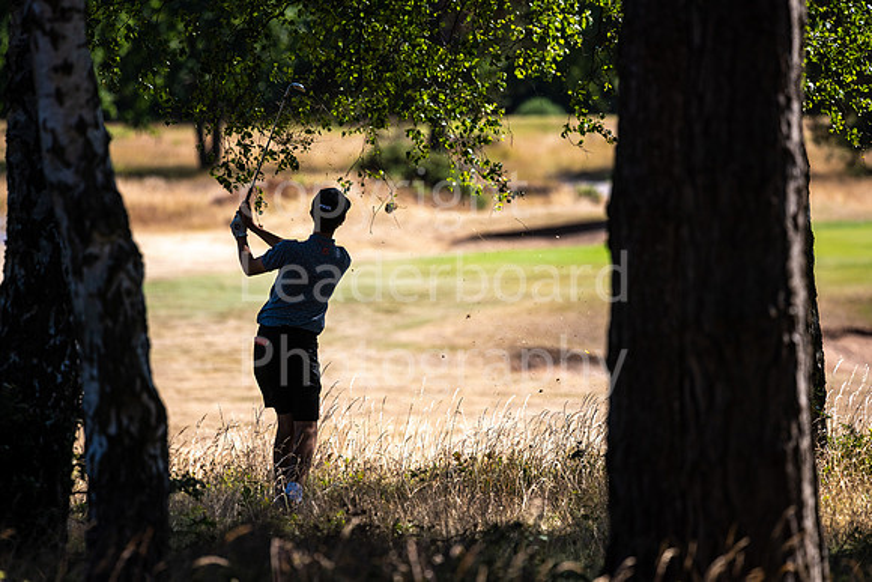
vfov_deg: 4.6
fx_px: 7268
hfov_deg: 6.9
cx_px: 436
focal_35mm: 300
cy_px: 291
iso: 250
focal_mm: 300
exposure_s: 1/3200
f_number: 5
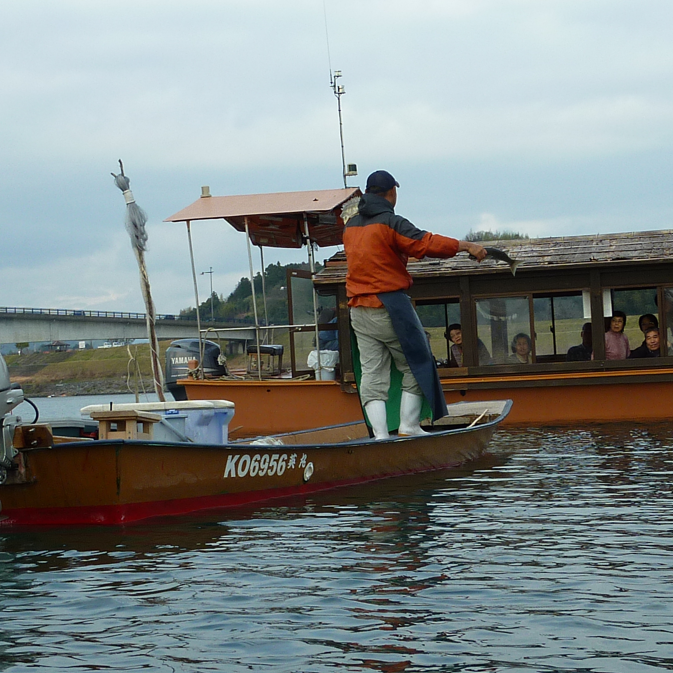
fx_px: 1760
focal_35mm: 80
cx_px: 333
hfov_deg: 21.7
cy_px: 334
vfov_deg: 21.7
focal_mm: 6.1
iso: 80
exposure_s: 1/320
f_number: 4
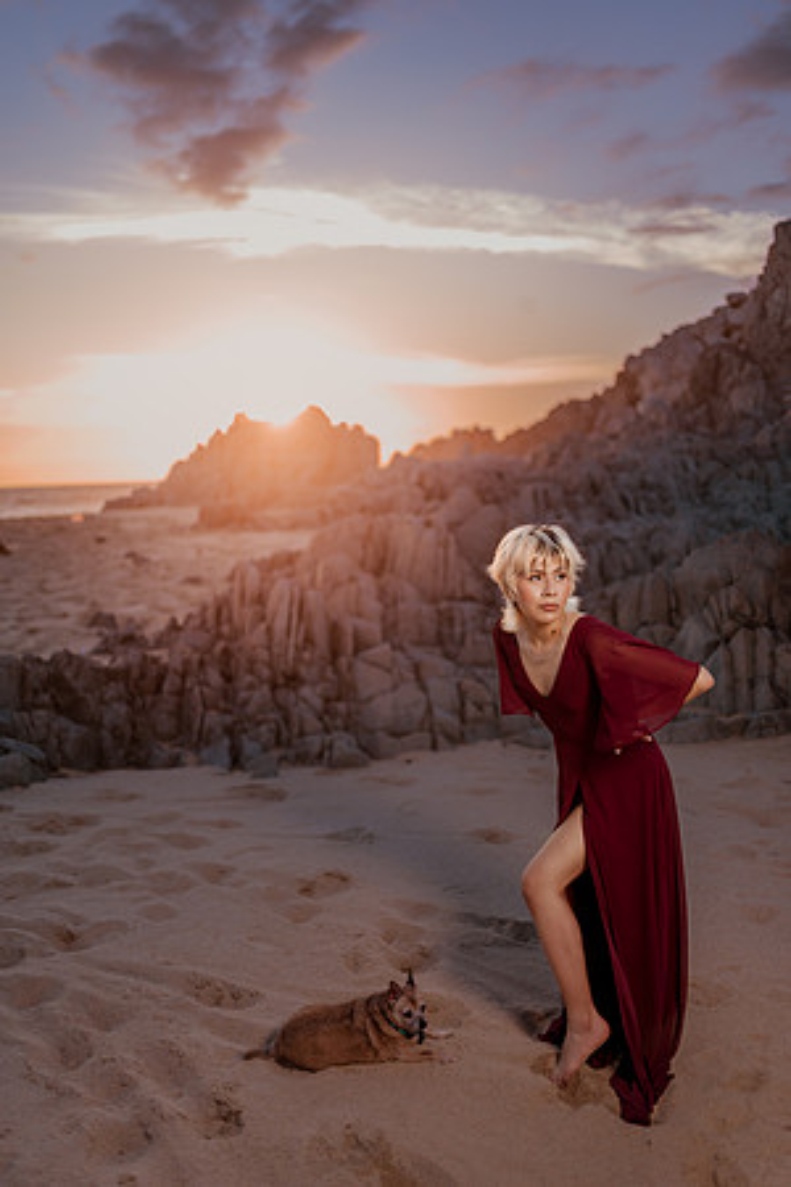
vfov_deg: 54.4
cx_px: 396
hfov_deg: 37.9
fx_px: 1153
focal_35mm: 35
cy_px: 594
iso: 50
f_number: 1.4
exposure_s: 1/1000
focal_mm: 35
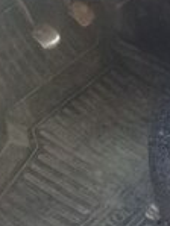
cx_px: 235
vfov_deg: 17.3
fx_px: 673
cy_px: -108
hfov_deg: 13.7
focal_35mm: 103
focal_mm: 3.3
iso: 80
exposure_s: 1/50
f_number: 2.2
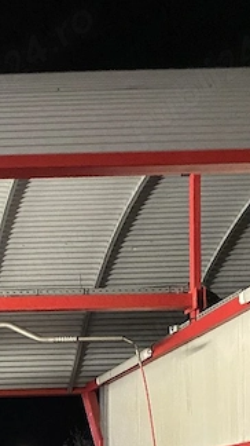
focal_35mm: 70
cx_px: -154
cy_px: 537
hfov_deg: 15.5
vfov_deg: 26.7
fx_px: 826
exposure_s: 1/25
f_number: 1.8
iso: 500
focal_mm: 4.25
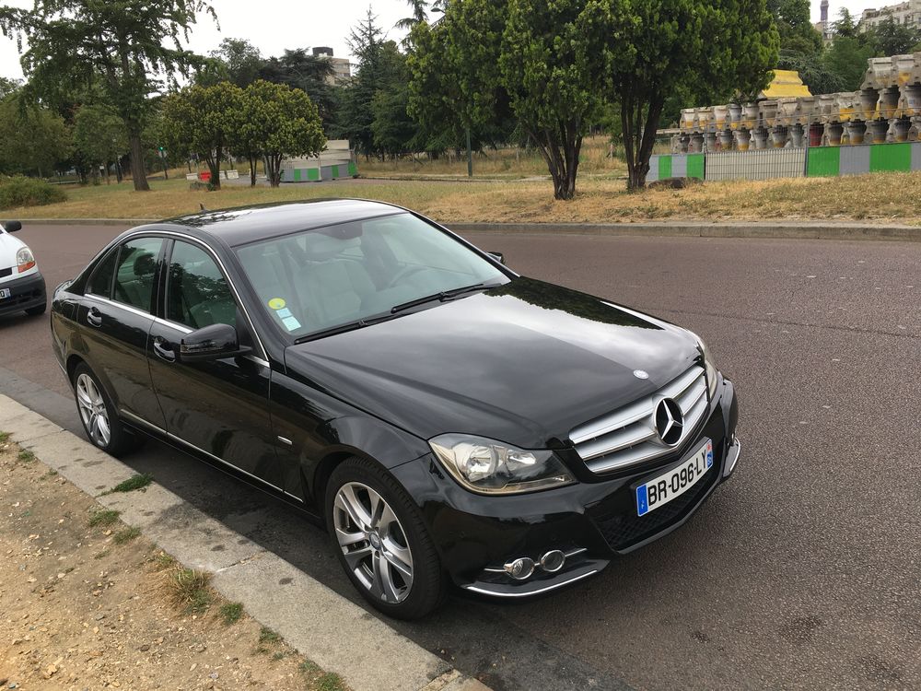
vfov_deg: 48.2
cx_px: 460
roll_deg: +4.4
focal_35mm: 29
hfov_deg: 61.7
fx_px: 772
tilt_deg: -14.7
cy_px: 346
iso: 25
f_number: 2.2
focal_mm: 4.15
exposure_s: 1/530
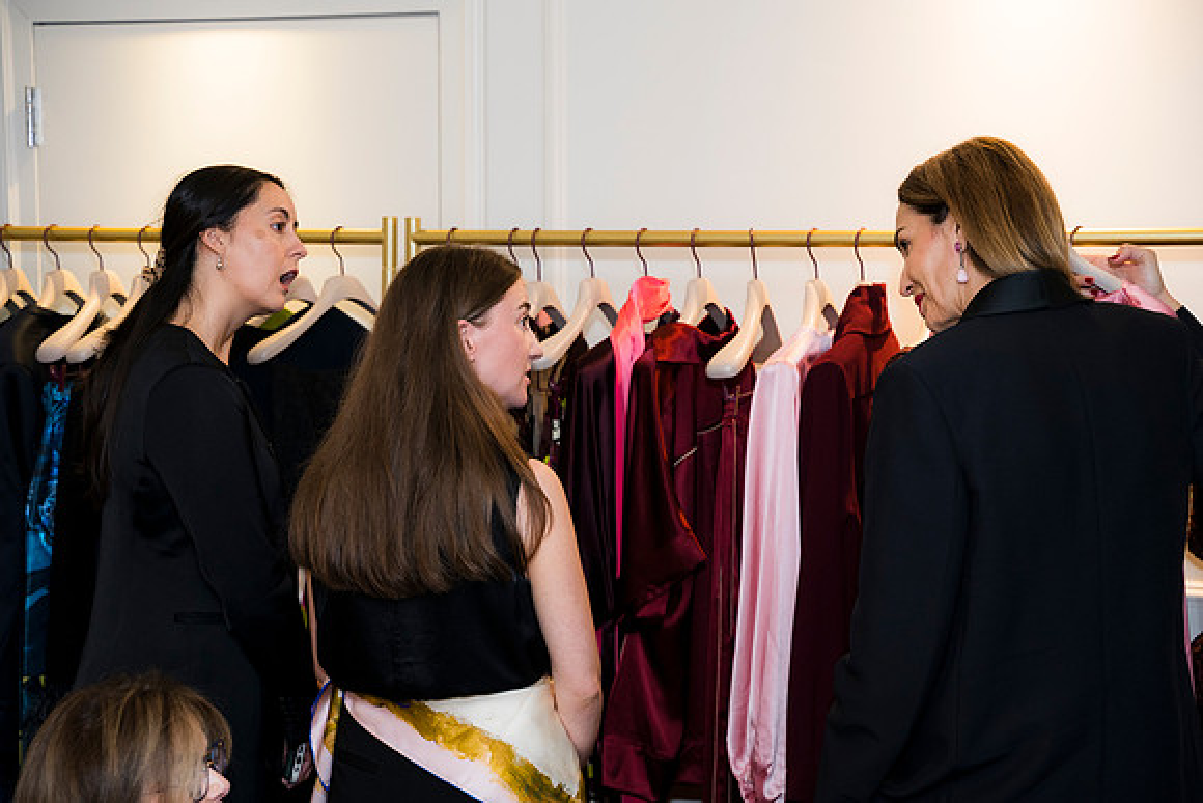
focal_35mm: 64
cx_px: 602
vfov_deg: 21.3
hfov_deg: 31.4
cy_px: 402
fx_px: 2139
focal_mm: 64
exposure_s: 1/80
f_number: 4
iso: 800
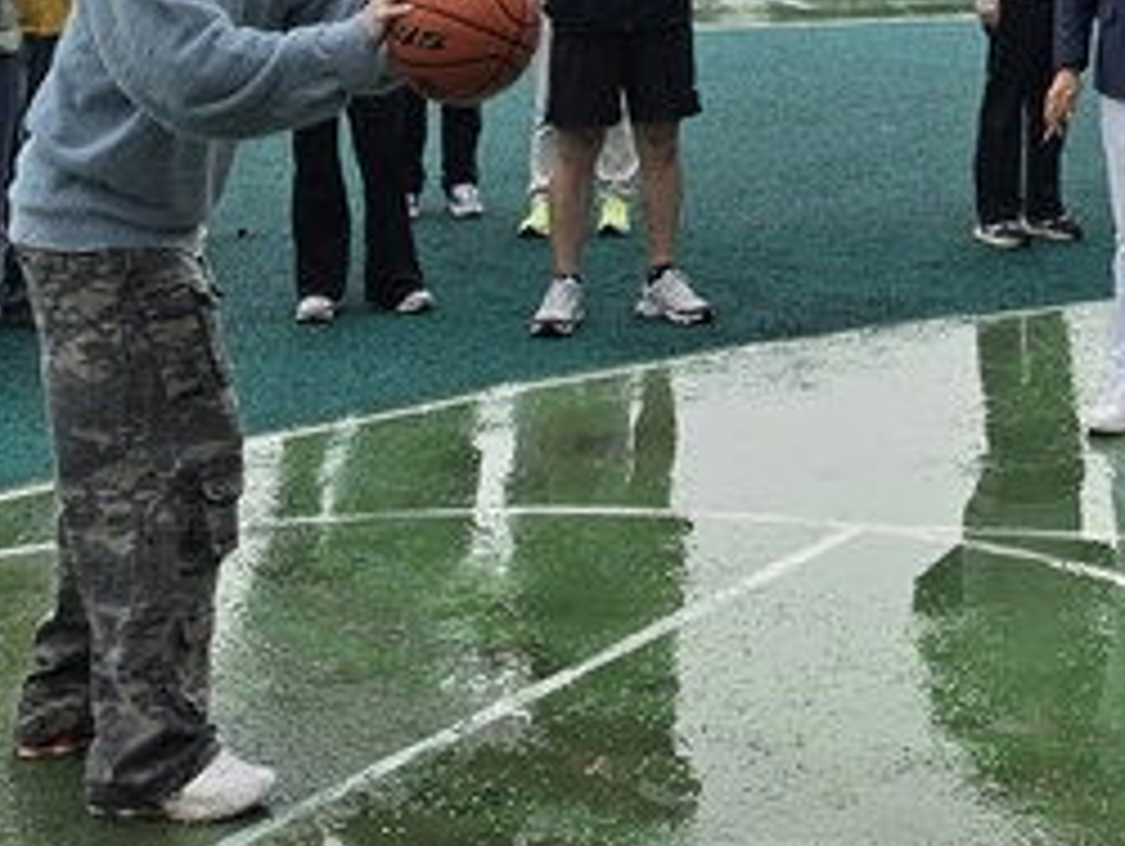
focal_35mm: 80
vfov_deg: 16.2
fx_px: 2602
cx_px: 1143
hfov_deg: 23.3
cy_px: -569
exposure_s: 1/2510
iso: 64
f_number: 1.4
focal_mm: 6.5
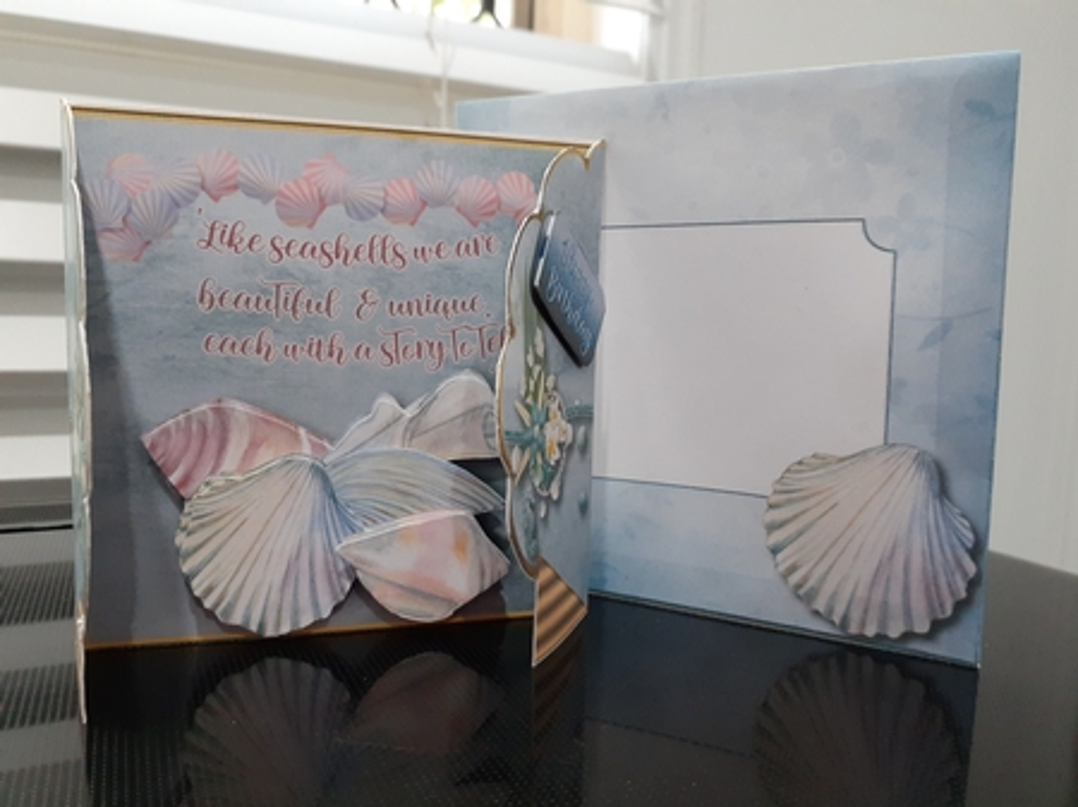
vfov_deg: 51.3
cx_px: 539
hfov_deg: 65.4
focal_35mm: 27
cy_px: 404
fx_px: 840
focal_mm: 3.6
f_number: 1.9
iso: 250
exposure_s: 1/50
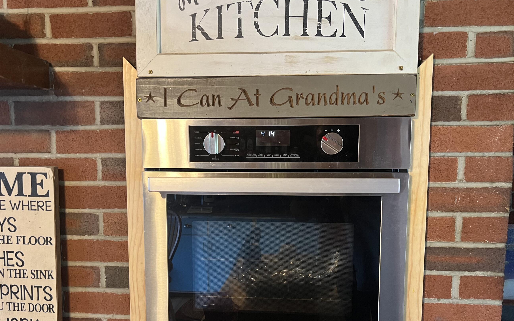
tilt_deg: -7.7
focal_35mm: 32
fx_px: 448
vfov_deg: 39.1
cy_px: 209
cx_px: 263
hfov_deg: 59.6
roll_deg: -0.4
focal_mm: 5.7
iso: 320
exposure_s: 1/60
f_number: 1.5
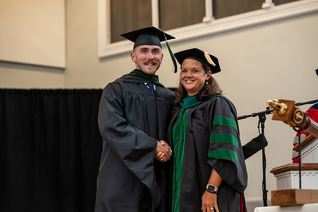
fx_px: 972
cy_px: 106
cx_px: 159
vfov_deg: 12.5
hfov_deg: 18.6
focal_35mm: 110
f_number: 3.5
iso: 1600
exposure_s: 1/200
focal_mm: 110
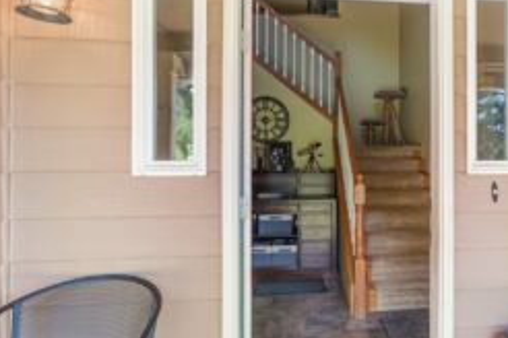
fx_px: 367
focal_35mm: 26
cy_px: 184
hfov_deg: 66.7
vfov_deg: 49.5
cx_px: 355
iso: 1600
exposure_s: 1/800
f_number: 4
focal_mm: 16
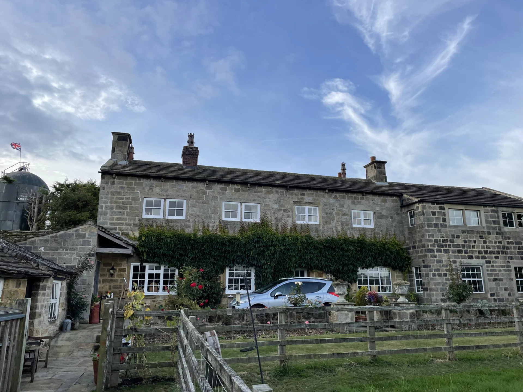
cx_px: 262
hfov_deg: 67.3
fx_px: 393
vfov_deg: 53.1
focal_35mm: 26
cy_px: 196
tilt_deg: +14.1
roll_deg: -0.1
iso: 32
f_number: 1.6
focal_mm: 4.2
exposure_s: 1/2132
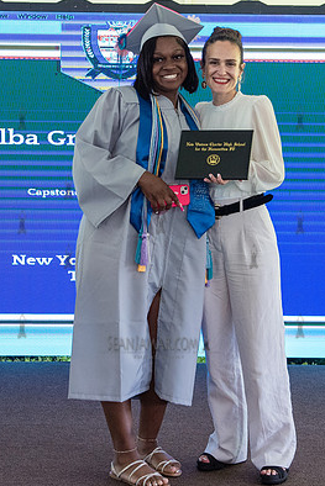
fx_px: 961
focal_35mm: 71
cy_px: 201
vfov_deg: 28.4
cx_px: 183
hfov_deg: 19.2
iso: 2500
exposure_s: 1/800
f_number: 4
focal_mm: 38
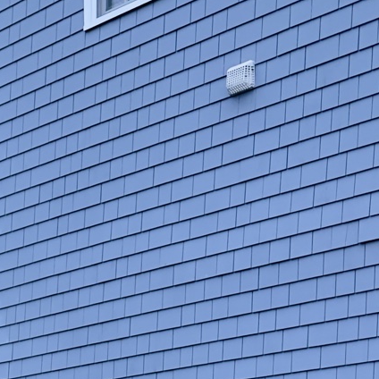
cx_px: -173
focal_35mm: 88
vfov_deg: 17.1
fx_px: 1090
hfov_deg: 17.8
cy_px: 627
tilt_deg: -3.9
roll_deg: +2.4
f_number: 1.78
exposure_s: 1/60
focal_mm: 6.76
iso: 800
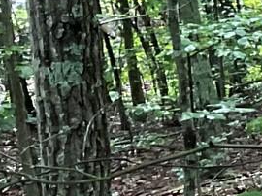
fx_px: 1664
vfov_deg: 6.7
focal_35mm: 220
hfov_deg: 7.2
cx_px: 974
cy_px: 2
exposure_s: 1/60
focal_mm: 3
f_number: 1.8
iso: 80
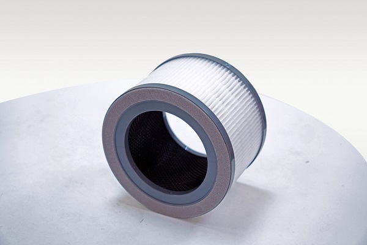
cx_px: 184
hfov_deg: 27.0
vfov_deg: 18.2
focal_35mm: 75
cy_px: 122
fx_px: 765
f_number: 2.8
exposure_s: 1/100
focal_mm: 50
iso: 800
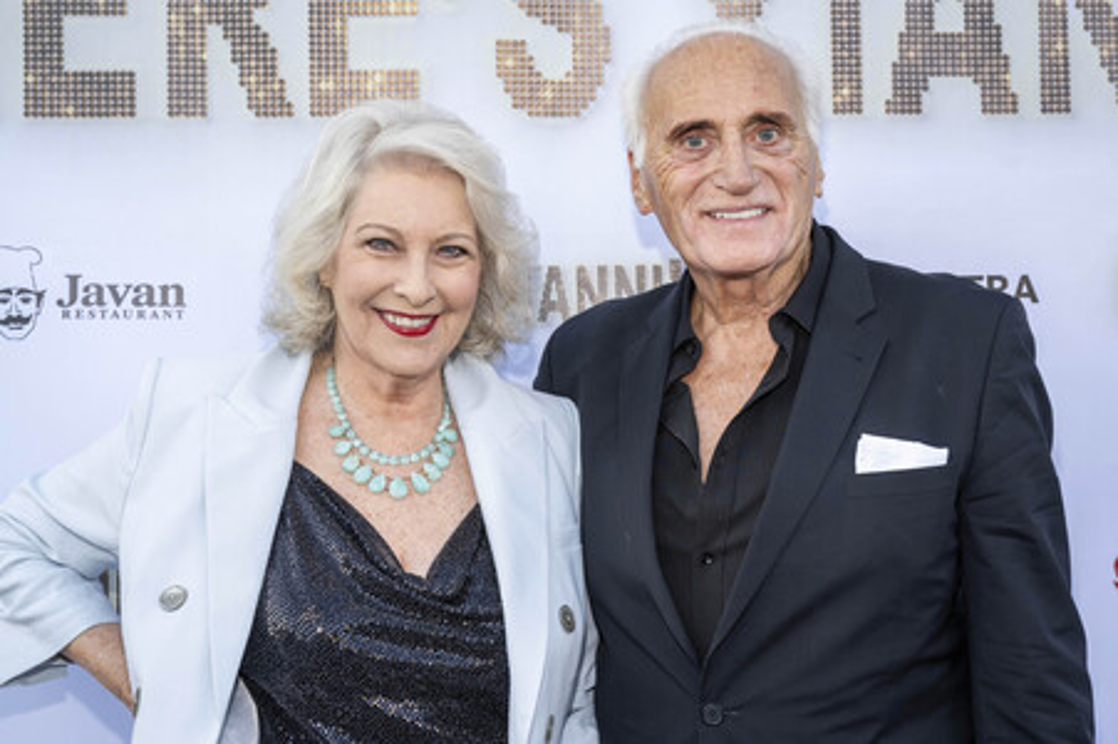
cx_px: 559
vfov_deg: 28.0
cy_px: 372
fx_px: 1490
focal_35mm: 48
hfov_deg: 41.1
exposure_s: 1/160
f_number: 6.3
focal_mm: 48
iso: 400
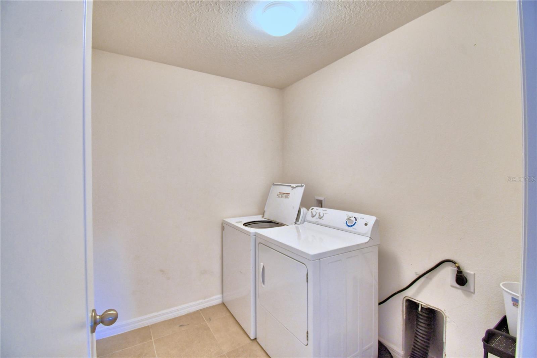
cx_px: 268
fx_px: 224
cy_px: 179
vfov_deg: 77.3
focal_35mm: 15
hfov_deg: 100.4
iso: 500
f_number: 4.5
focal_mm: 10
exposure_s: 1/30
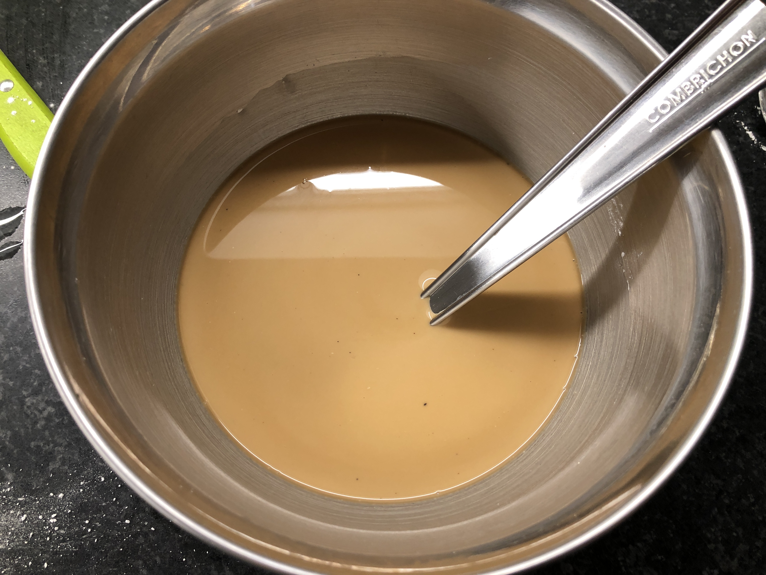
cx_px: 383
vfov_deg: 49.7
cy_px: 288
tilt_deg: -70.8
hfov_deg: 63.4
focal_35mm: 28
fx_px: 620
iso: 32
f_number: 1.8
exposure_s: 1/33
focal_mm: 3.99
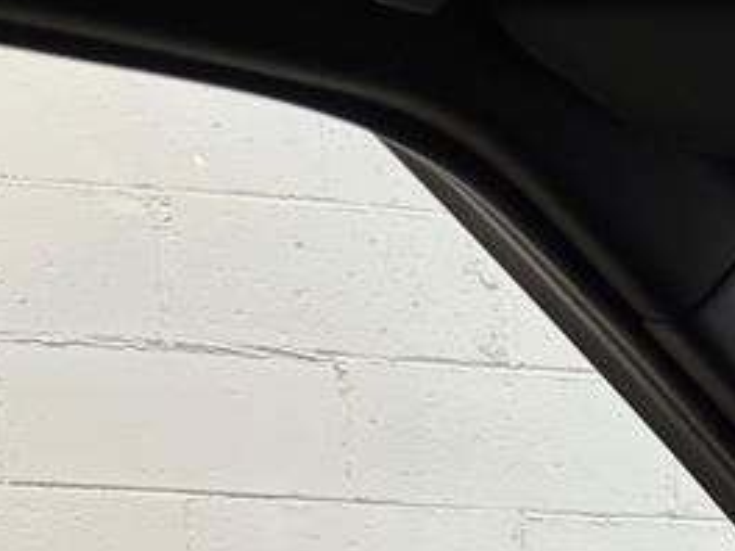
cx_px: 1233
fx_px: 2145
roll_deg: -2.2
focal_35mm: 101
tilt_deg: -20.9
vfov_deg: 13.0
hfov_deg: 16.8
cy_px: 1044
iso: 50
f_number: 1.6
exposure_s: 1/98
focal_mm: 5.96
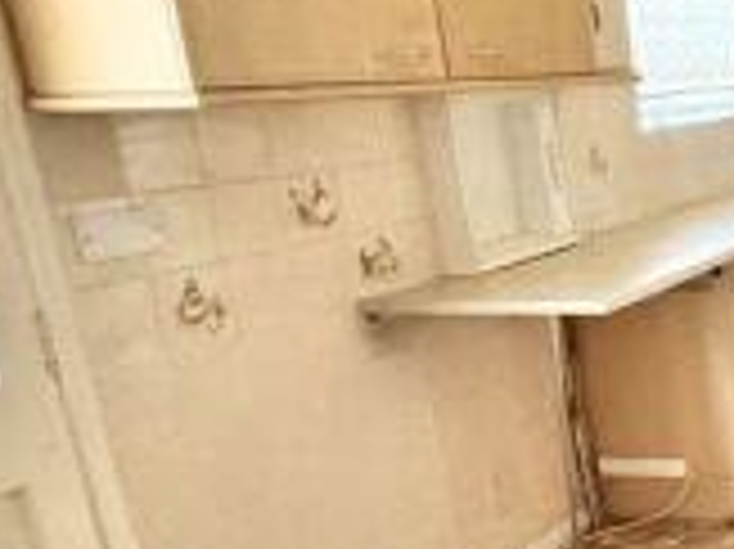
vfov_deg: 29.1
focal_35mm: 50
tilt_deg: -13.3
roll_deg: +1.2
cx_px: 1133
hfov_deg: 26.3
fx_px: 1059
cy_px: 304
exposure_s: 1/60
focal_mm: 2.22
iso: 400
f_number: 2.2
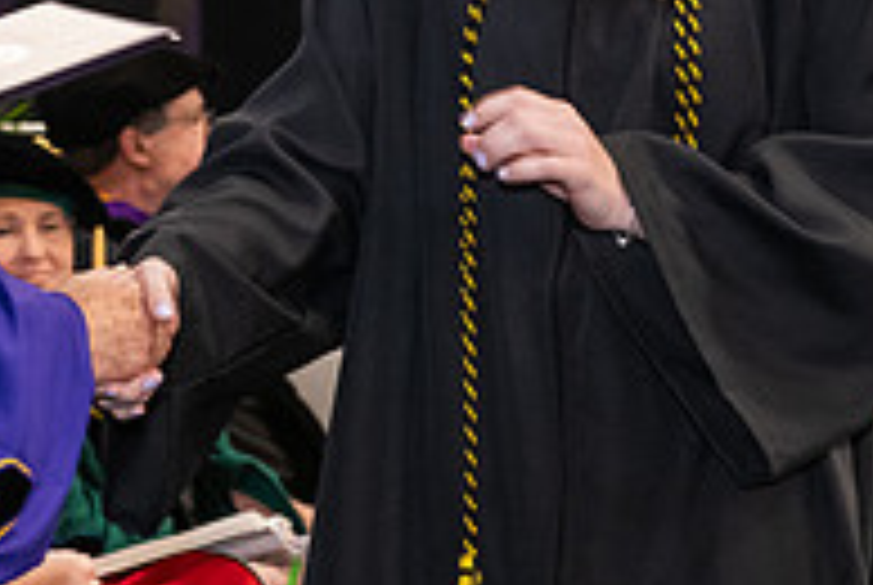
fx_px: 5076
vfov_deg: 6.6
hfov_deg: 9.8
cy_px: -74
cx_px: 135
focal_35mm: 209
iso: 2500
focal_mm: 70
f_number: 5
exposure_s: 1/125
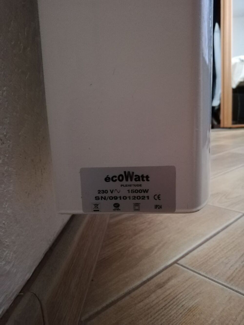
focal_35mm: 26
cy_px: 162
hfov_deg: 53.1
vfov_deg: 67.3
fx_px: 244
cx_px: 122
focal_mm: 3.81
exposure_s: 1/17.1
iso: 1250
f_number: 2.2
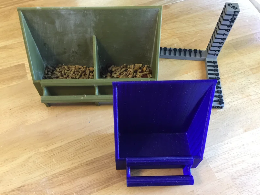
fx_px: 225
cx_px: 126
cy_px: 96
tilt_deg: -55.7
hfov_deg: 59.9
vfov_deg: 46.8
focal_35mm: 30
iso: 125
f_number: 2.2
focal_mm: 4.15
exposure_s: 1/8
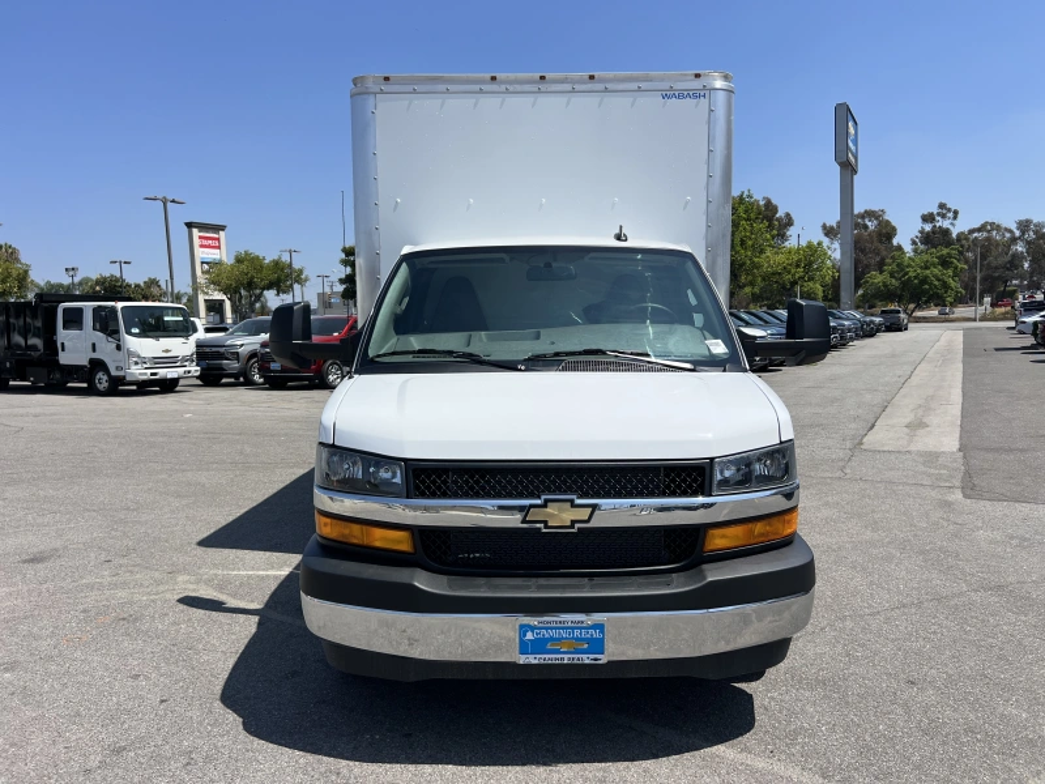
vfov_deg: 53.1
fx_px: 785
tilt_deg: -5.6
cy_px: 392
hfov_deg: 67.3
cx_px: 522
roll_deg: +2.9
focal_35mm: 26
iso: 50
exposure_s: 1/6211
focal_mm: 5.7
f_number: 1.5
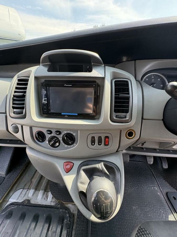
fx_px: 95
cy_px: 118
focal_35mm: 14
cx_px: 88
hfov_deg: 85.7
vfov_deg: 102.1
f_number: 2.2
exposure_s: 1/138
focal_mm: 2.22
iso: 100
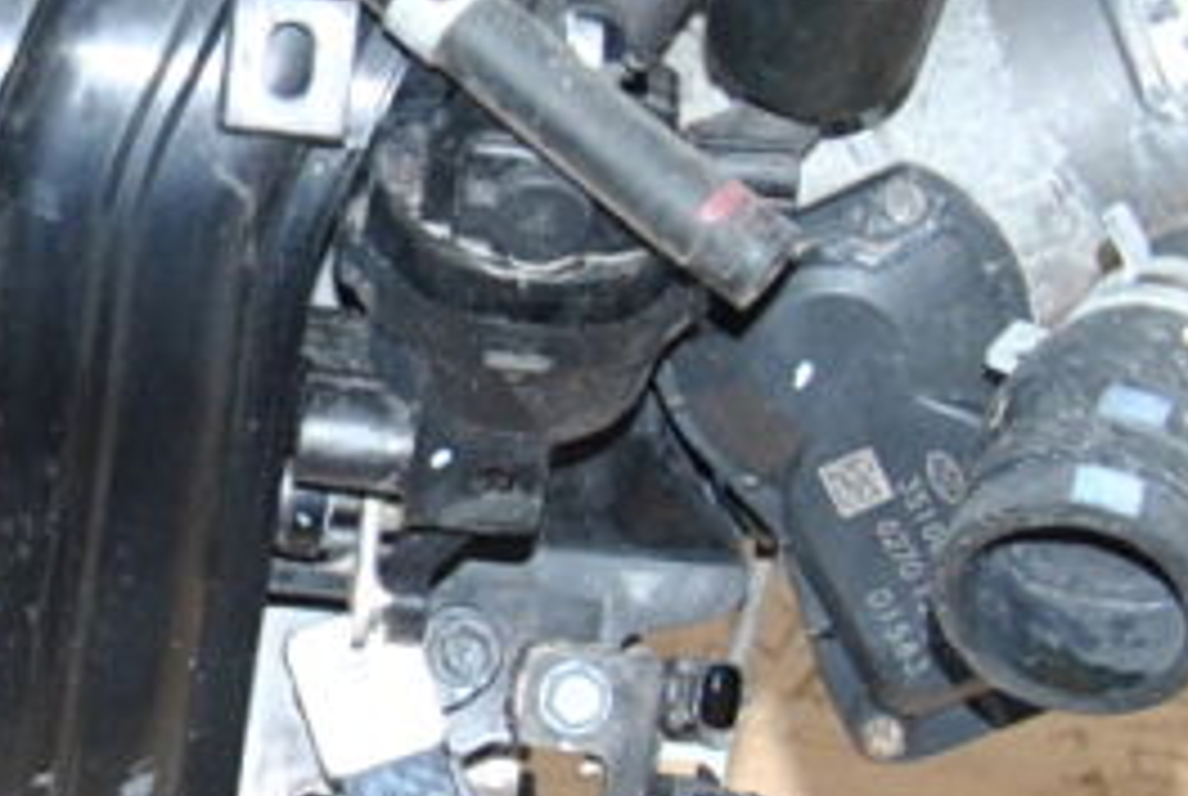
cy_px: 250
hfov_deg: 8.6
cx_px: -423
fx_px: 7801
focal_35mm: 236
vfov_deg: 5.8
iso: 400
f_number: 6.3
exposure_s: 1/200
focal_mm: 26
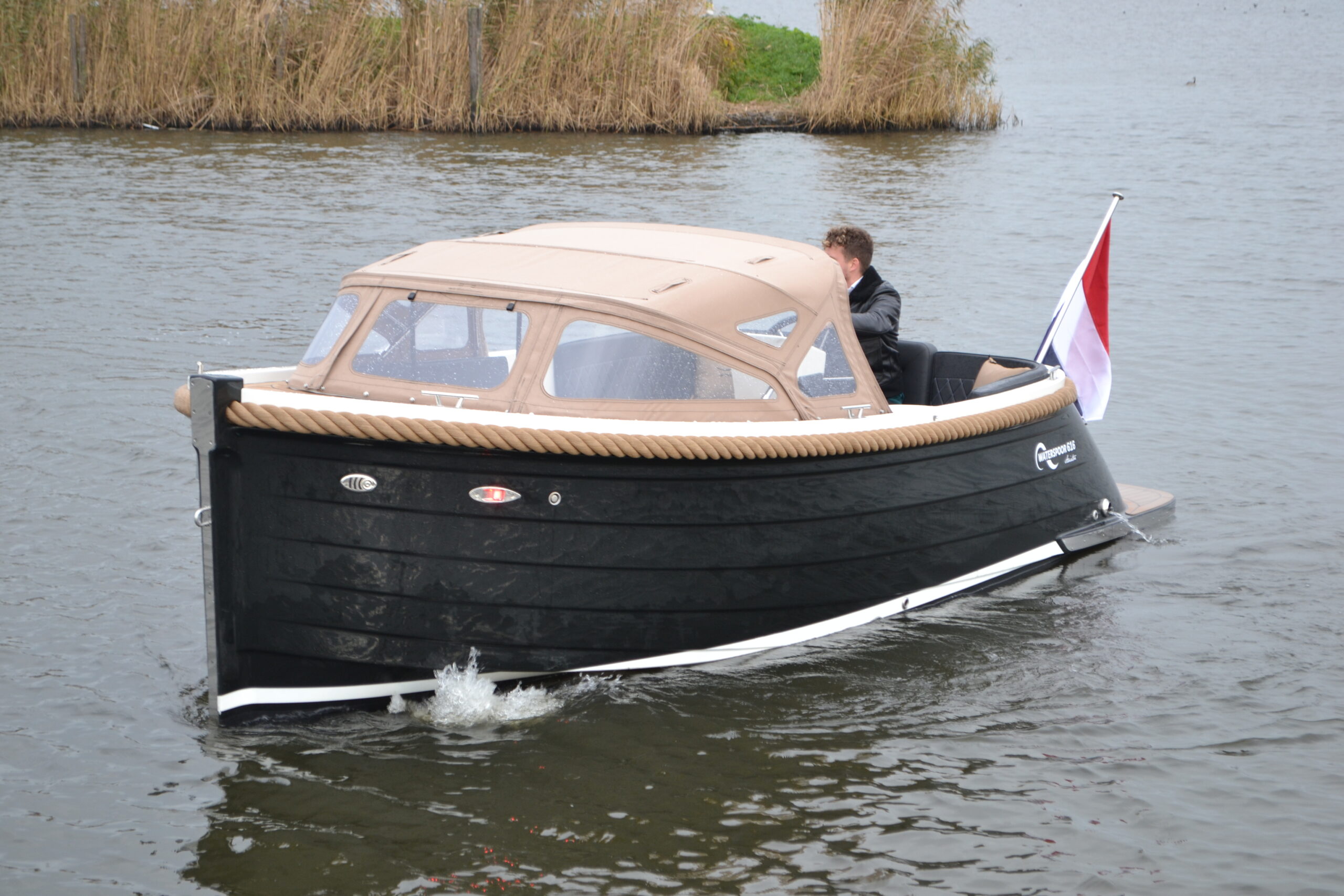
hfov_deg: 24.6
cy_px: 448
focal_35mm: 82
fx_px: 3080
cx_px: 672
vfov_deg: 16.6
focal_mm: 55
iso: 280
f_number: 5.6
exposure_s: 1/125
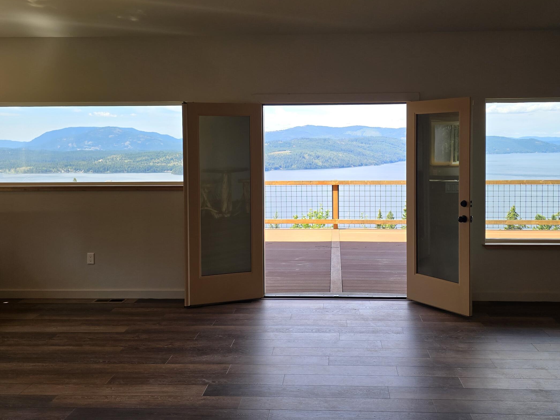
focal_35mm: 33
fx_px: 534
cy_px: 166
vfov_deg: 42.7
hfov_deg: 55.1
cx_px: 320
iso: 12
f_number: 1.7
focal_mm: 6.3
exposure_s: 1/265
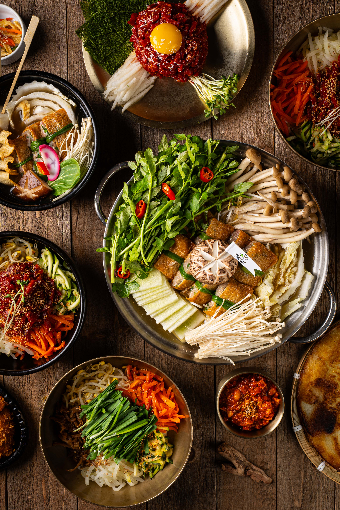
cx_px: 170
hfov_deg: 29.2
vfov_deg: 42.7
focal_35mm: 46
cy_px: 255
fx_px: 652
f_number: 11
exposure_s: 1/125
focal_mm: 46
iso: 250
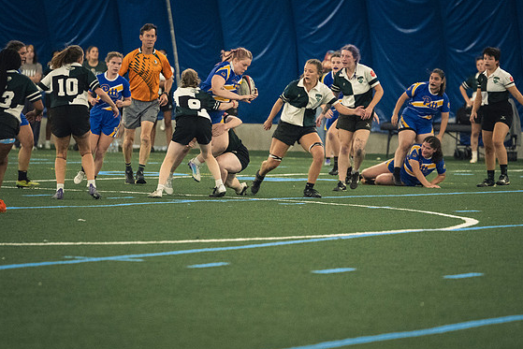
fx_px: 4519
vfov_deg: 4.4
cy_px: 174
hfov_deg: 6.6
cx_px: 269
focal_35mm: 311
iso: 10000
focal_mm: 200
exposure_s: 1/500
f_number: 2.8
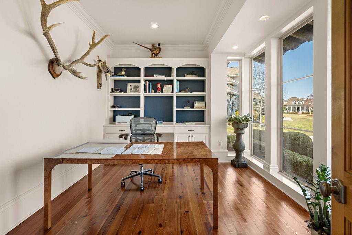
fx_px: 156
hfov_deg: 96.7
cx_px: 176
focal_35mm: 16
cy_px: 118
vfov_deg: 73.8
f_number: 5.6
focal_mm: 16
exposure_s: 1/40
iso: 400
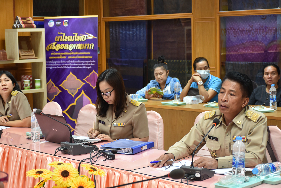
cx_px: 140
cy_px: 94
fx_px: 585
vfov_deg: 18.2
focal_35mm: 75
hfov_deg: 27.0
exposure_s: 1/25
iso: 800
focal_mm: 50
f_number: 4.8
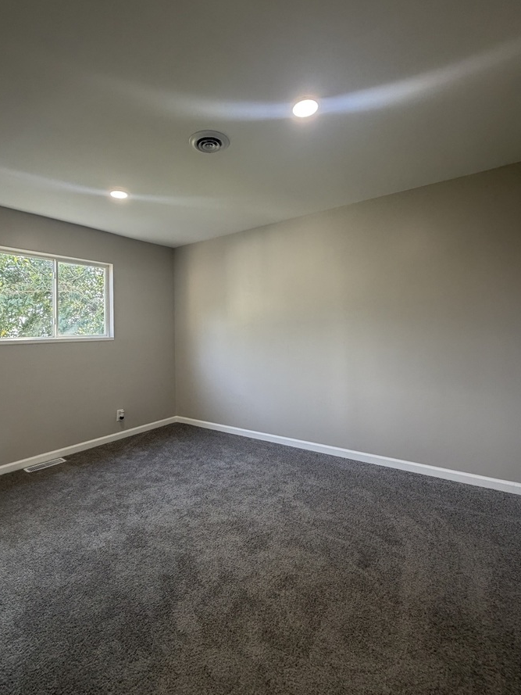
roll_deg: +1.5
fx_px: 341
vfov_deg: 90.8
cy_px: 321
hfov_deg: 74.7
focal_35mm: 17
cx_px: 244
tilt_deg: +1.9
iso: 320
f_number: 2.2
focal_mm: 2.22
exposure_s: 1/120
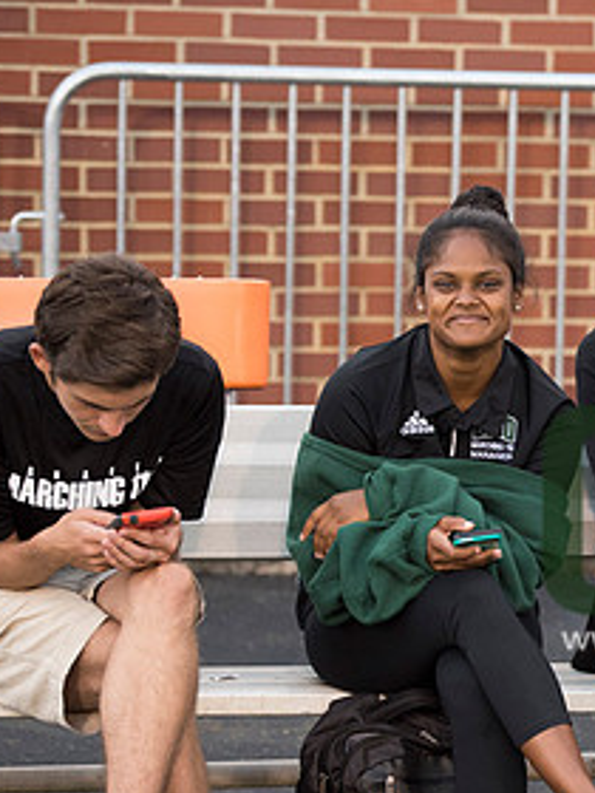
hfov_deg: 7.5
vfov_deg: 10.1
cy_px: 540
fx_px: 4469
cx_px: 756
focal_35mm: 195
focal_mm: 98
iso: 1000
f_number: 2.8
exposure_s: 1/1250
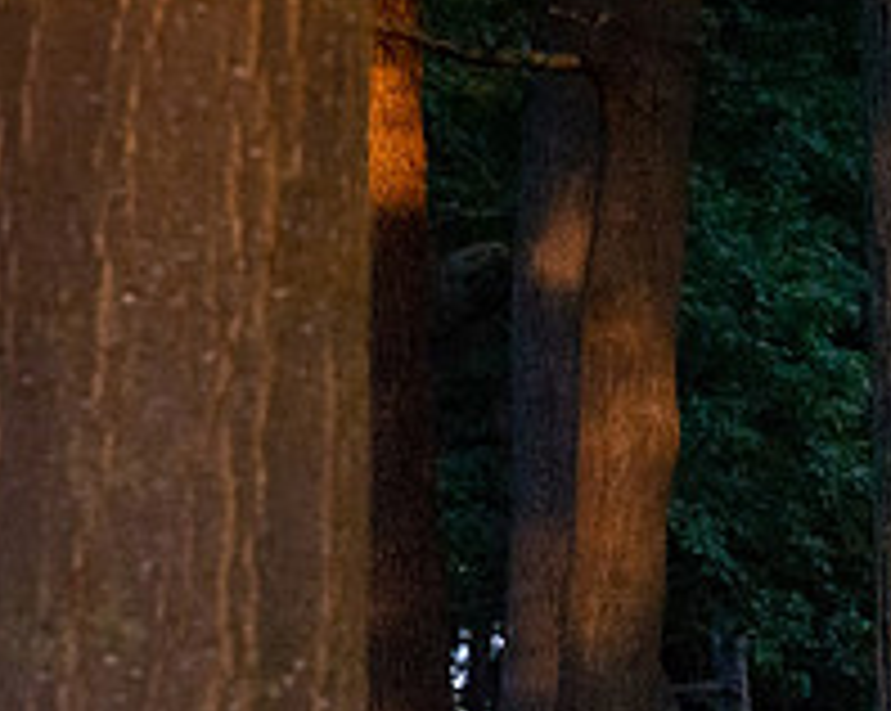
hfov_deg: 5.4
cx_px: 923
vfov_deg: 4.3
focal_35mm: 361
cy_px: 954
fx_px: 9510
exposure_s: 1/500
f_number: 9
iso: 6400
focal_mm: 112
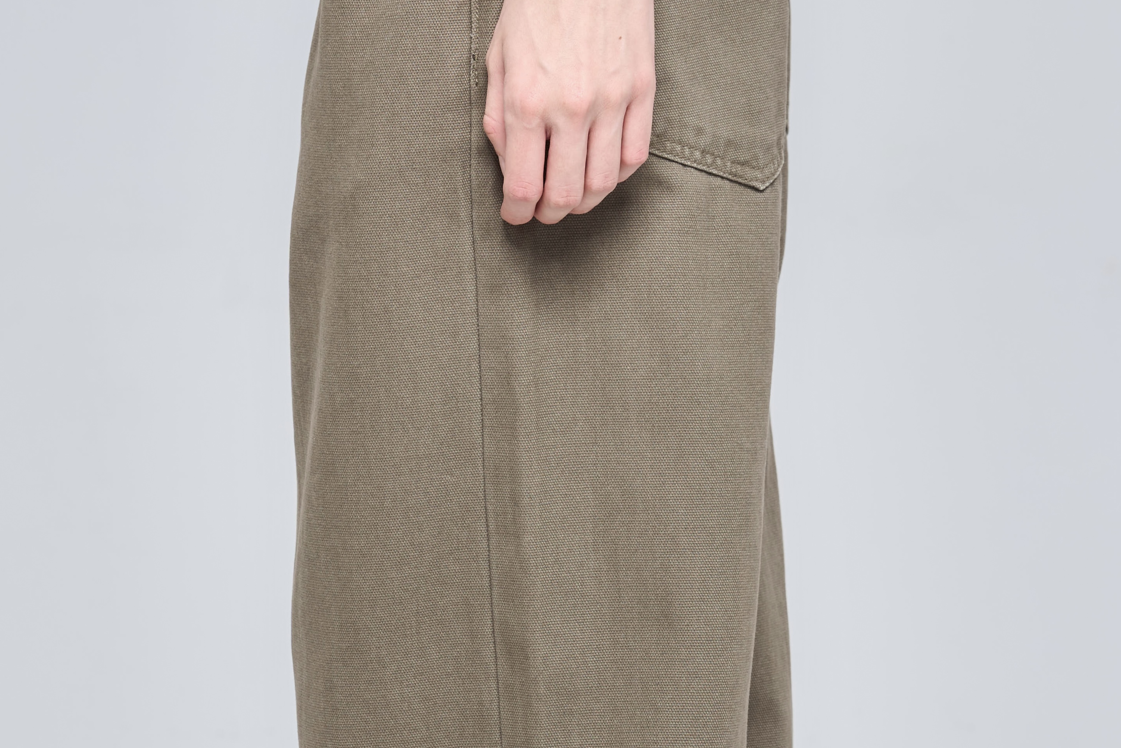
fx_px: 5200
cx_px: 532
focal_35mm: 167
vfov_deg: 8.2
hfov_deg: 12.3
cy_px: 601
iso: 200
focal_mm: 85
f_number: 8
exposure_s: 1/125
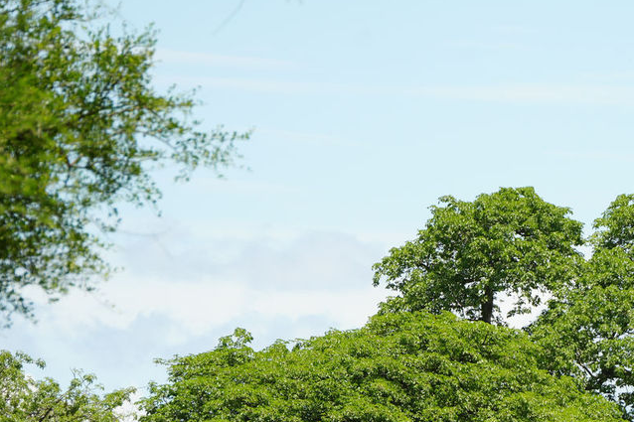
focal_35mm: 720
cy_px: 516
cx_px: 626
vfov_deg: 1.9
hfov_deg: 2.9
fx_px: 12676
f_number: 6.3
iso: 125
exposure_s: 1/320
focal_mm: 287
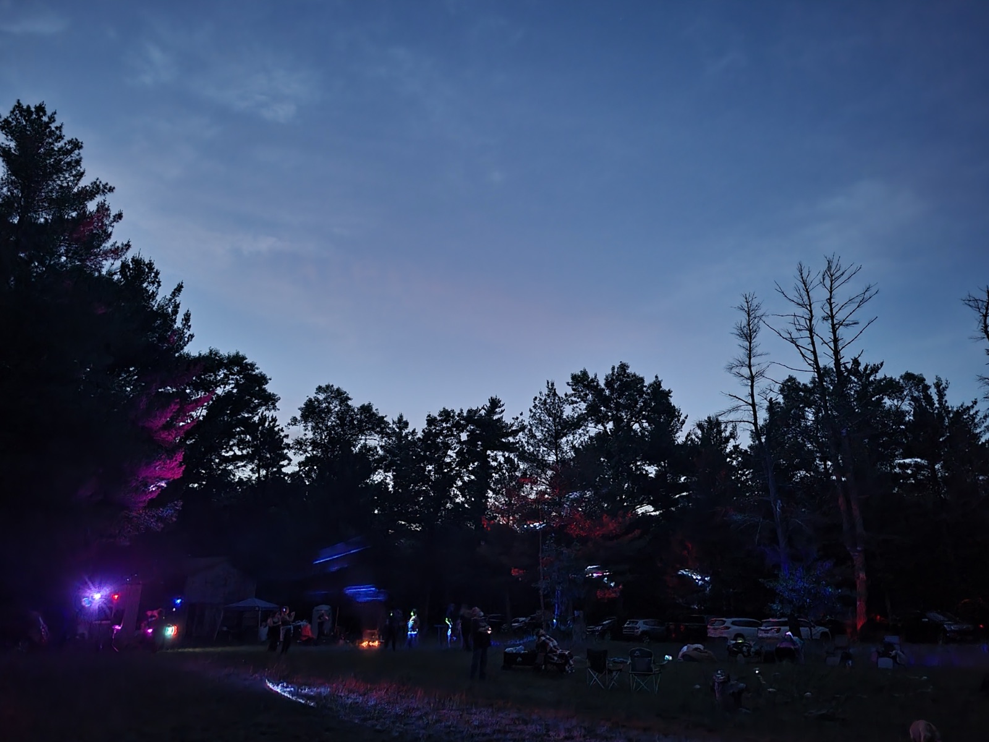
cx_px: 494
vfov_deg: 53.1
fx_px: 743
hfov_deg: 67.3
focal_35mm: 26
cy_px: 371
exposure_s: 1/9.99
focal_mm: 5.4
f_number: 1.8
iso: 1250
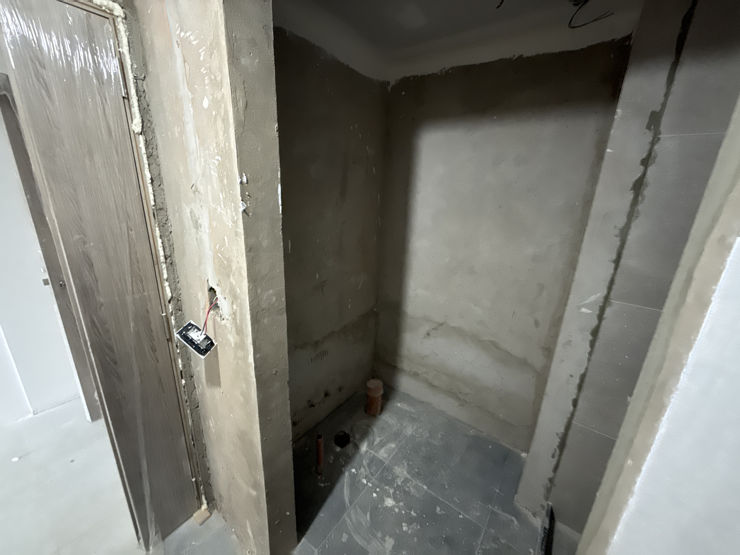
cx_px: 370
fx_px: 299
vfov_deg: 85.7
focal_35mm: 14
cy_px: 278
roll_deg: -2.6
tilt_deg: -17.4
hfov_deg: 102.1
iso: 2500
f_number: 2.2
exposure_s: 1/100
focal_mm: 2.22
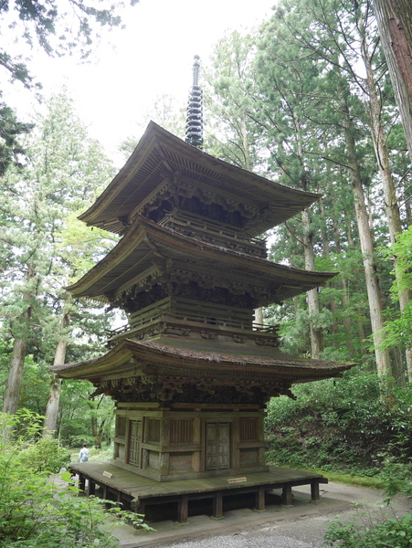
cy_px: 274
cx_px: 206
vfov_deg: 71.6
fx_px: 380
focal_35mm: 24
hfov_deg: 56.9
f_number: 3.5
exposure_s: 1/60
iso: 250
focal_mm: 12
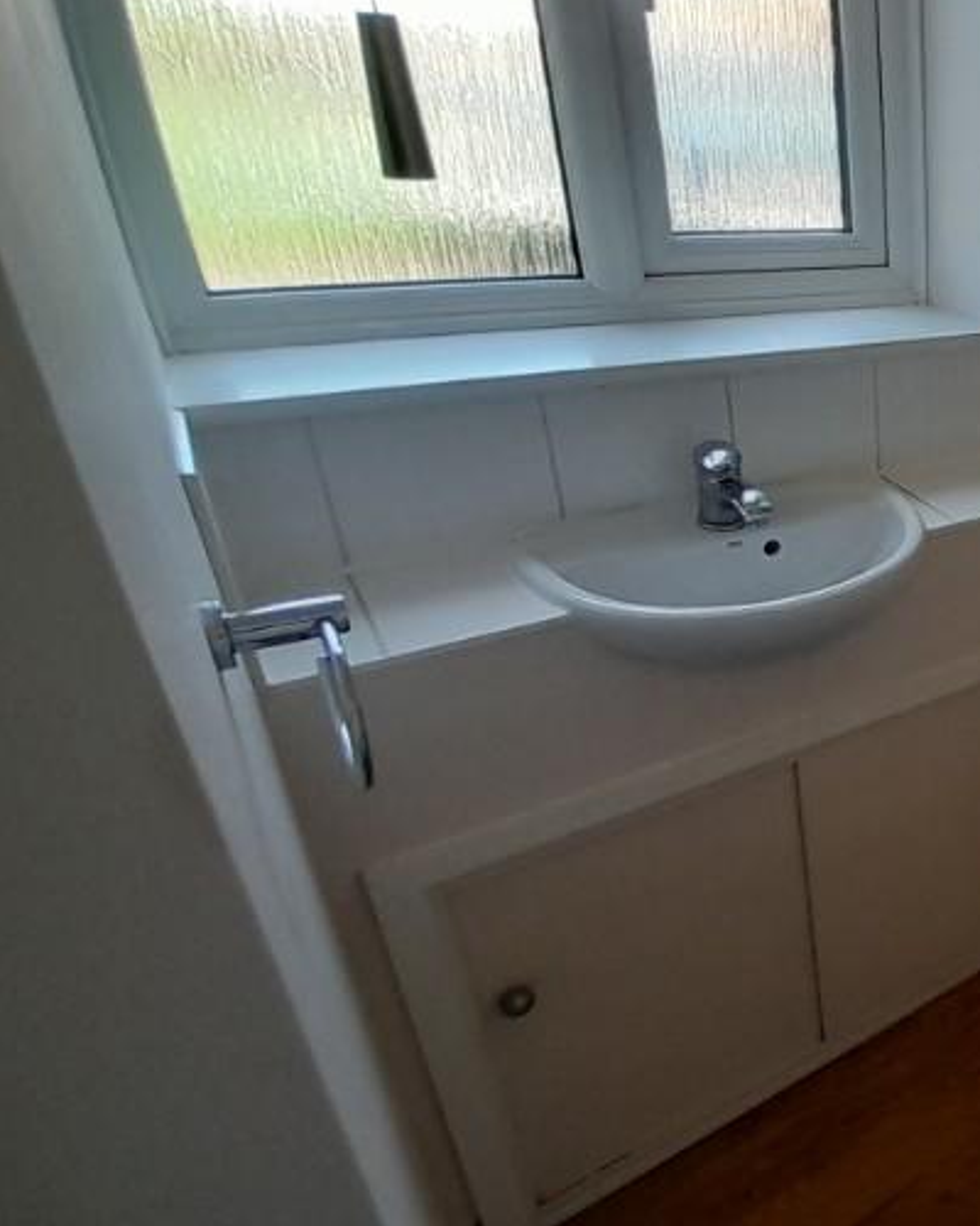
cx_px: 1213
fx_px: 943
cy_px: 601
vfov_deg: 66.0
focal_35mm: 26
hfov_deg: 38.3
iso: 50
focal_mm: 1.13
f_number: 2.2
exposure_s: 1/50
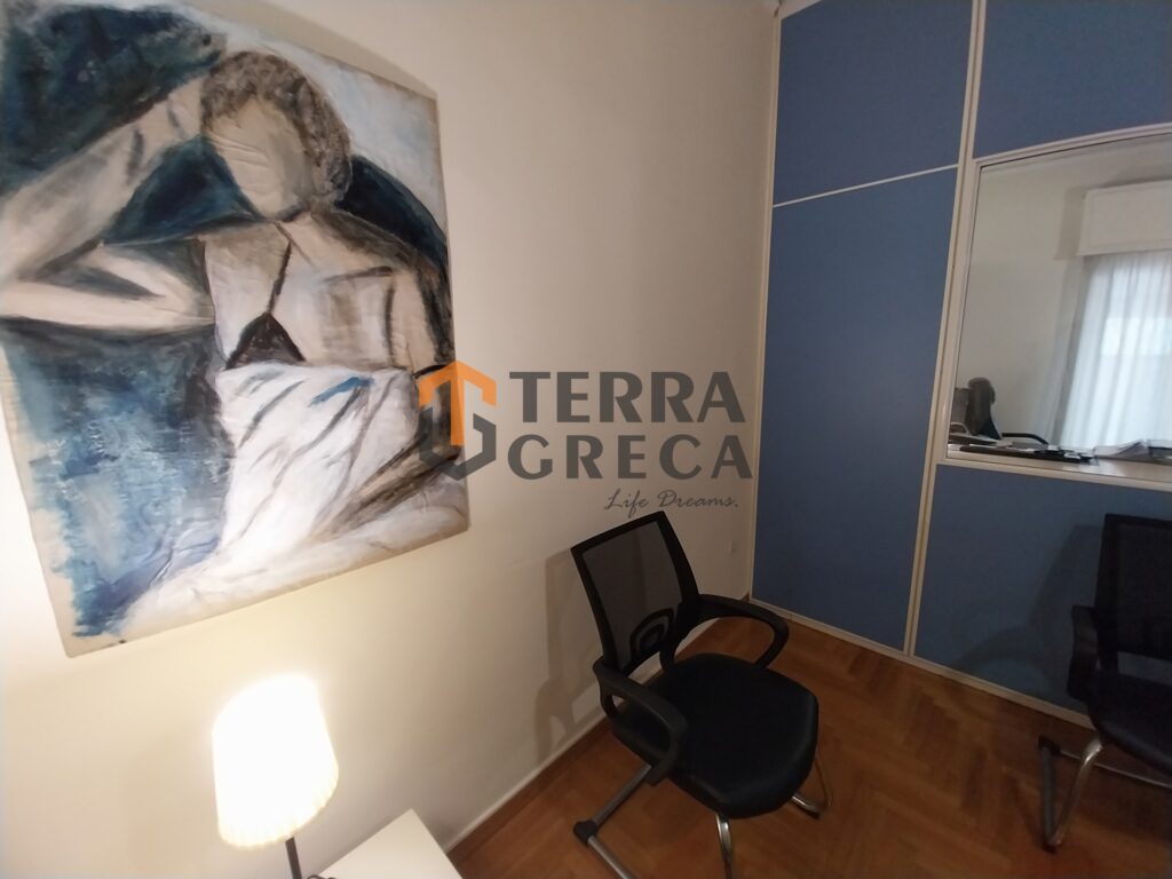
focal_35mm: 13
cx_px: 586
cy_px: 440
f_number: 2.2
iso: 160
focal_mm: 1.13
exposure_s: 1/33.4
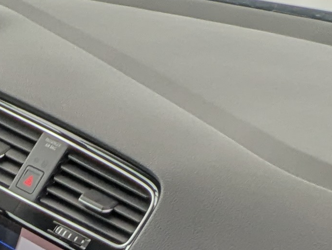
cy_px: 587
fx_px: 912
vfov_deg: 12.5
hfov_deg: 17.4
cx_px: -233
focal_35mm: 95
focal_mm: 2.35
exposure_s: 1/23.8
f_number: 2.2
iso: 33
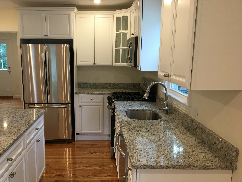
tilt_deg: -10.2
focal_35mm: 33
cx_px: 104
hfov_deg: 55.2
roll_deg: -0.3
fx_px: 231
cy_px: 103
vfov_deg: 42.9
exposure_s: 1/30
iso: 50
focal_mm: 4.15
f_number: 2.2
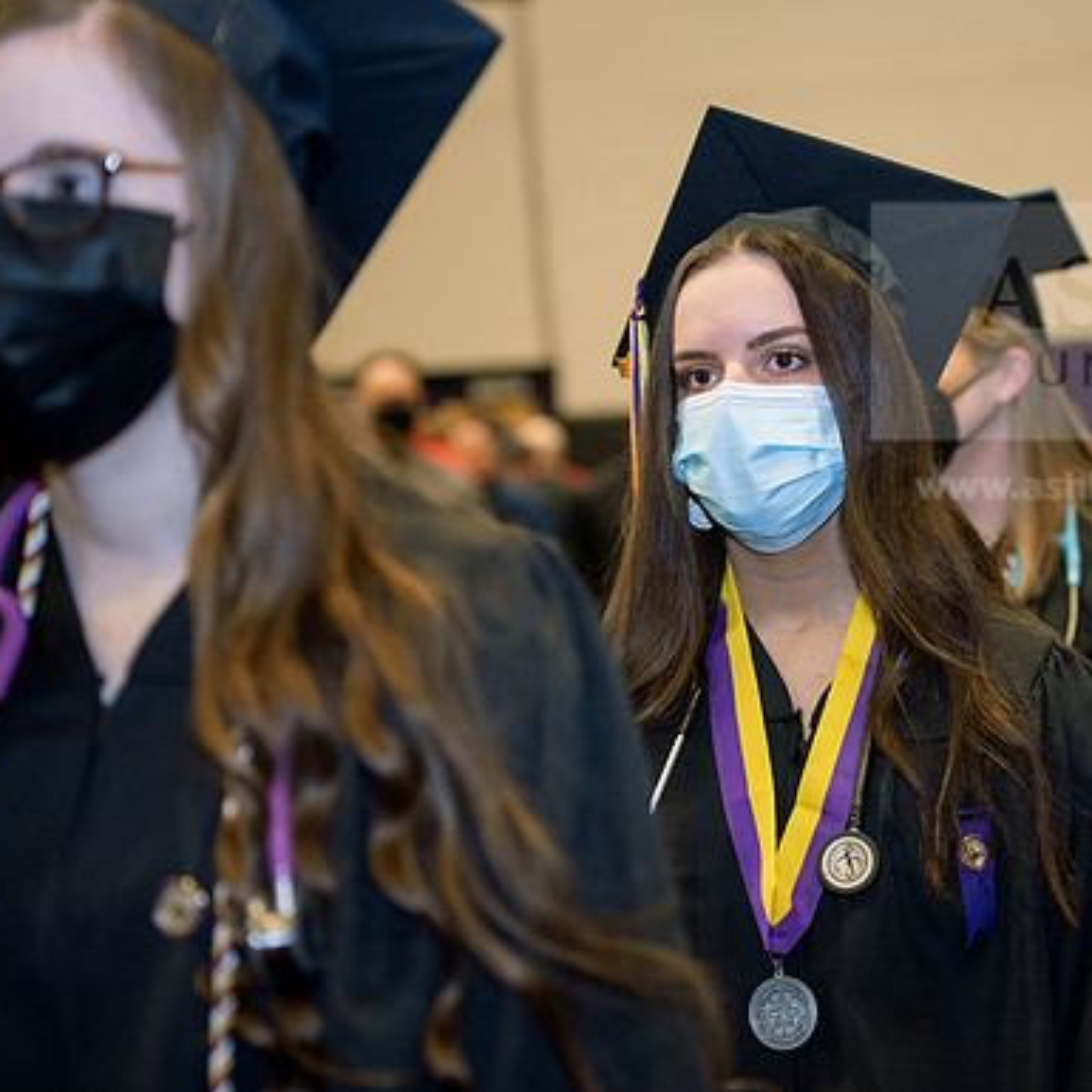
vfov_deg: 17.4
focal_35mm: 100
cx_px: 786
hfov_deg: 17.3
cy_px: 546
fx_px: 3569
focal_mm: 78
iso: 1600
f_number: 3.5
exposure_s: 1/200
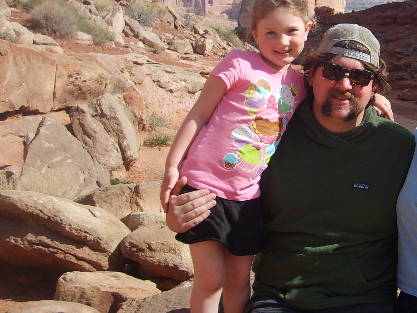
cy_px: 75
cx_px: 339
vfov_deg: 22.4
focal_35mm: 65
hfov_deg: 29.1
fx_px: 783
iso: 50
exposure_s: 1/180
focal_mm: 5.8
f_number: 7.1
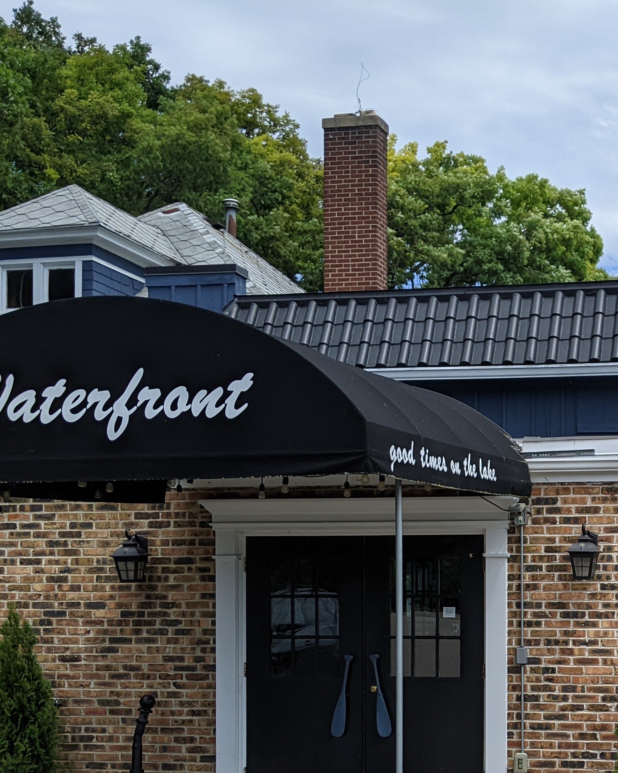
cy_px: 600
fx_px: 1257
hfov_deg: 26.3
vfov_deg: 33.3
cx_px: 608
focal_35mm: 55
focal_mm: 4.44
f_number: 1.8
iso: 62
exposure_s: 1/3906
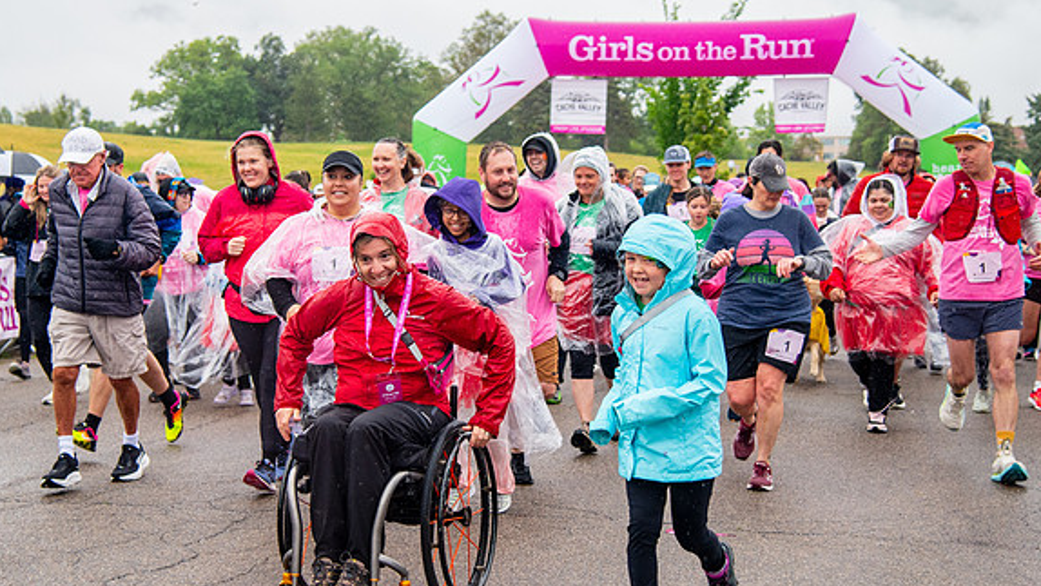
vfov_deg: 17.5
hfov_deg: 30.5
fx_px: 1905
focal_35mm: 69
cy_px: 271
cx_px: 440
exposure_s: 1/1250
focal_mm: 48
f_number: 4
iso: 1600
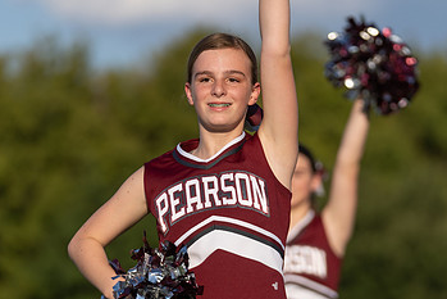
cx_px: 257
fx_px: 3379
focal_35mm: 272
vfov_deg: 5.1
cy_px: 176
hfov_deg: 7.6
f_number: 2.8
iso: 100
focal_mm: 158
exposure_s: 1/2000
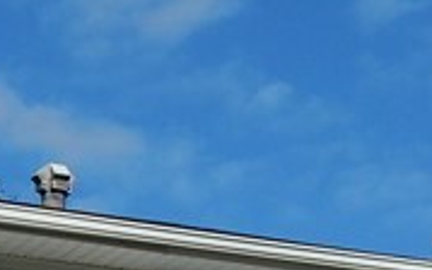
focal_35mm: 231
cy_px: 673
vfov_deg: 5.5
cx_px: 355
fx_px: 2721
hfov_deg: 9.1
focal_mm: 6.8
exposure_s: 1/640
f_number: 6.9
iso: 125
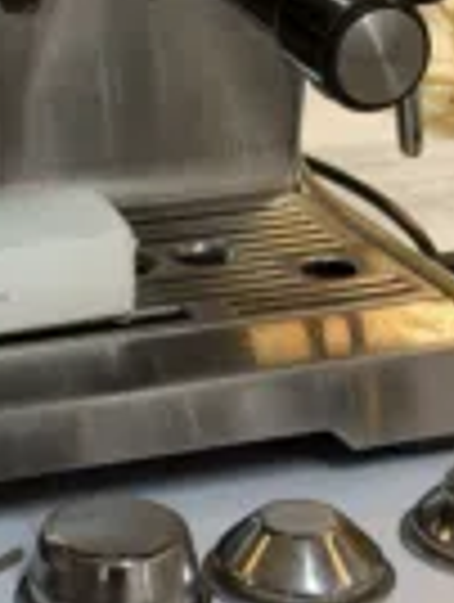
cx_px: 49
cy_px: -40
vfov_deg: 13.5
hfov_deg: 10.4
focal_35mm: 143
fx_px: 2493
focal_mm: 6.76
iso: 200
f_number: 1.78
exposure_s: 1/100
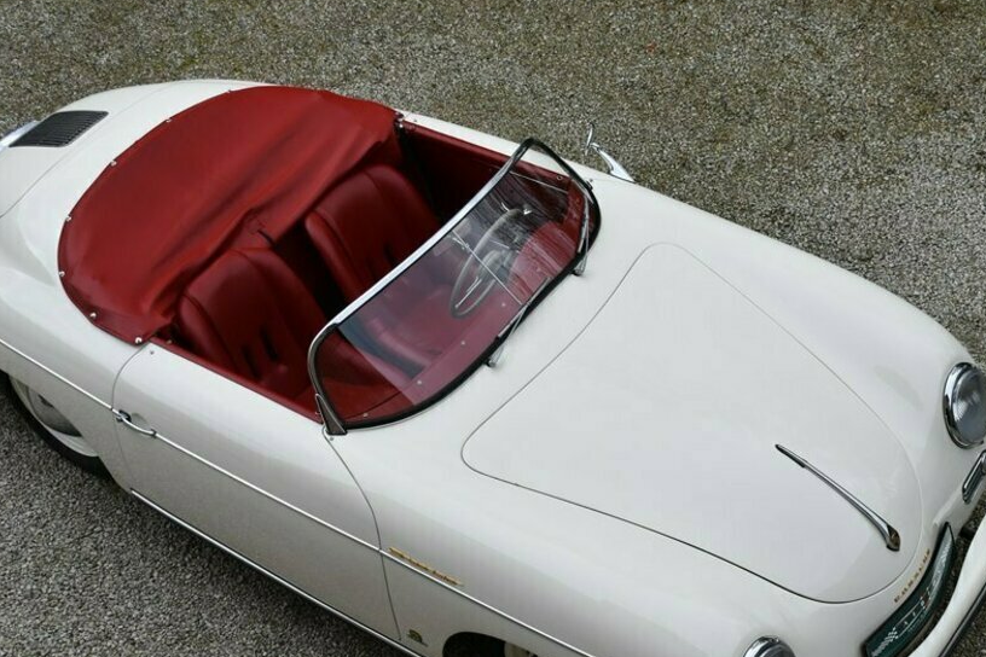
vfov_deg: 26.4
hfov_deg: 39.1
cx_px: 470
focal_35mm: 51
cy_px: 450
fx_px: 1389
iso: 200
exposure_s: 1/250
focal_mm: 23
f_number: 5.6
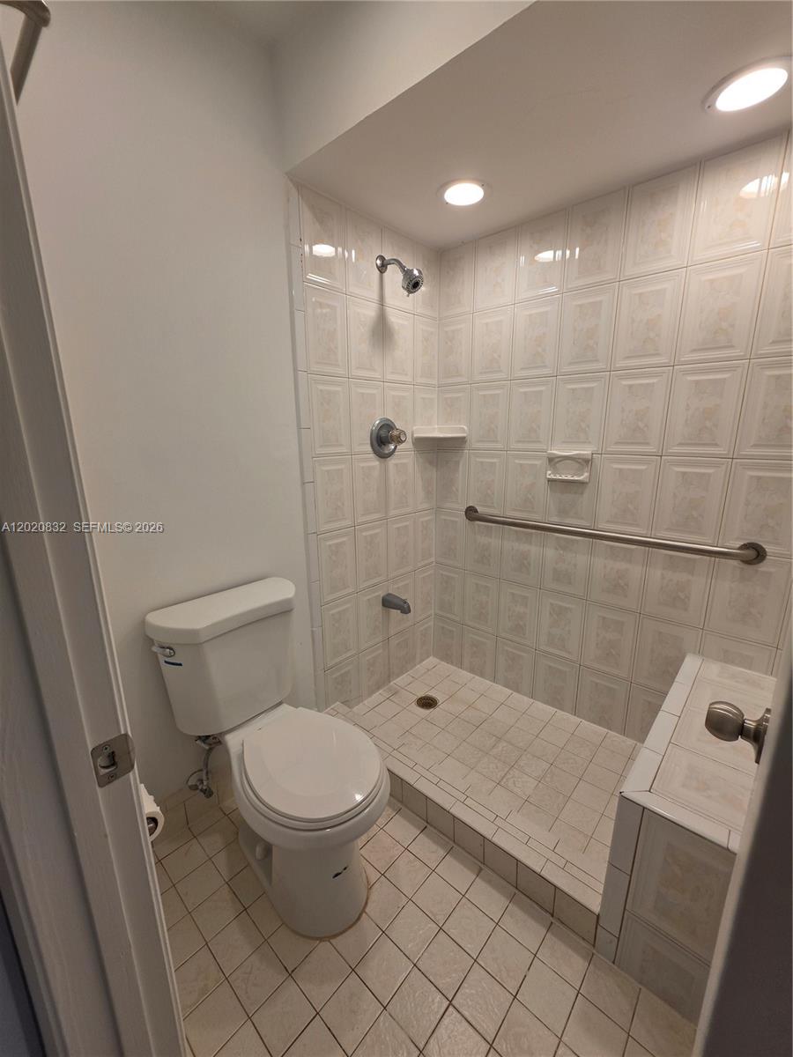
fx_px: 397
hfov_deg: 89.9
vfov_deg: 106.2
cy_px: 528
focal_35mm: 13
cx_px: 396
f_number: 1.9
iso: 40
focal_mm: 2.2
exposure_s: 1/120
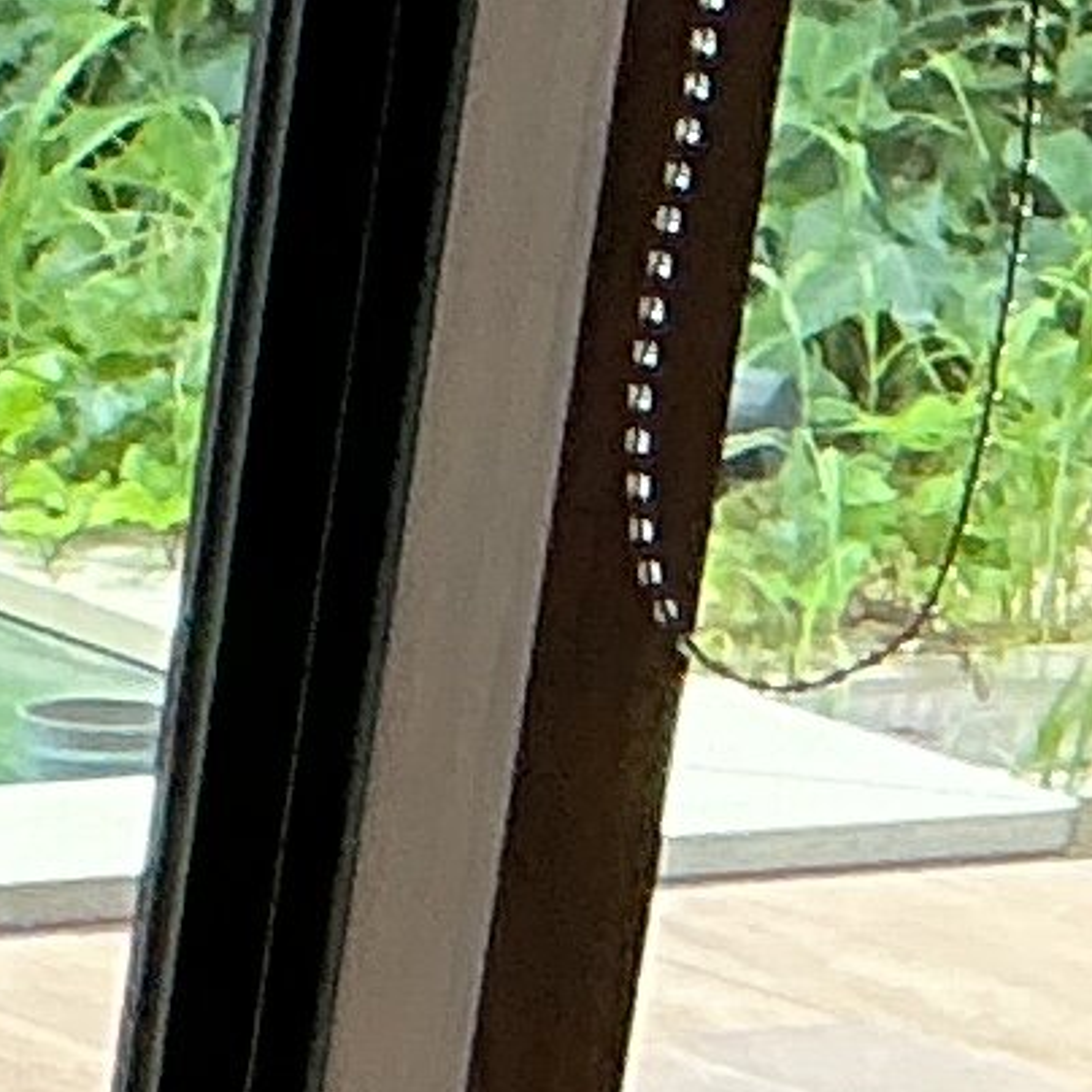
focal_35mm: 256
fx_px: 9137
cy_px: 2871
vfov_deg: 6.4
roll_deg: +2.4
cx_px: -3403
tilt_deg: -25.1
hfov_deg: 5.8
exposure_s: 1/120
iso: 50
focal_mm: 3
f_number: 1.8
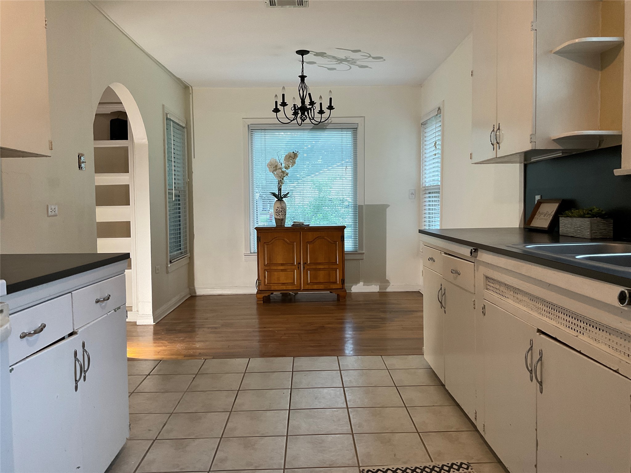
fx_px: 529
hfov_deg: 61.7
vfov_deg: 48.2
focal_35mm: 29
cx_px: 316
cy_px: 236
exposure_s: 1/60
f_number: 1.8
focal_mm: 3
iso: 100
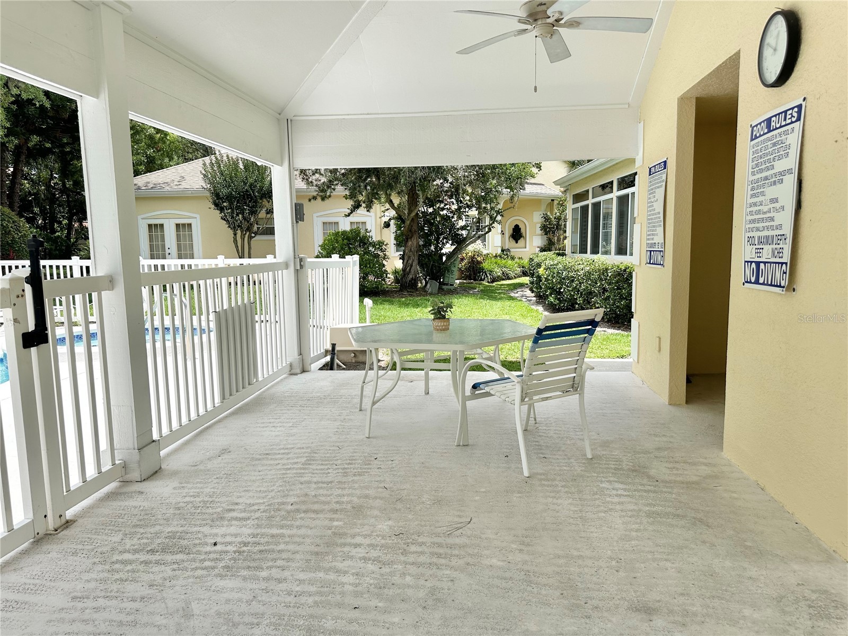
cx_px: 424
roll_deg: +0.3
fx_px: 588
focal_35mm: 24
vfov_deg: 56.8
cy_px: 318
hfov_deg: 71.6
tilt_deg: -6.7
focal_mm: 6.86
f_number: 1.78
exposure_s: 1/3861
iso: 80
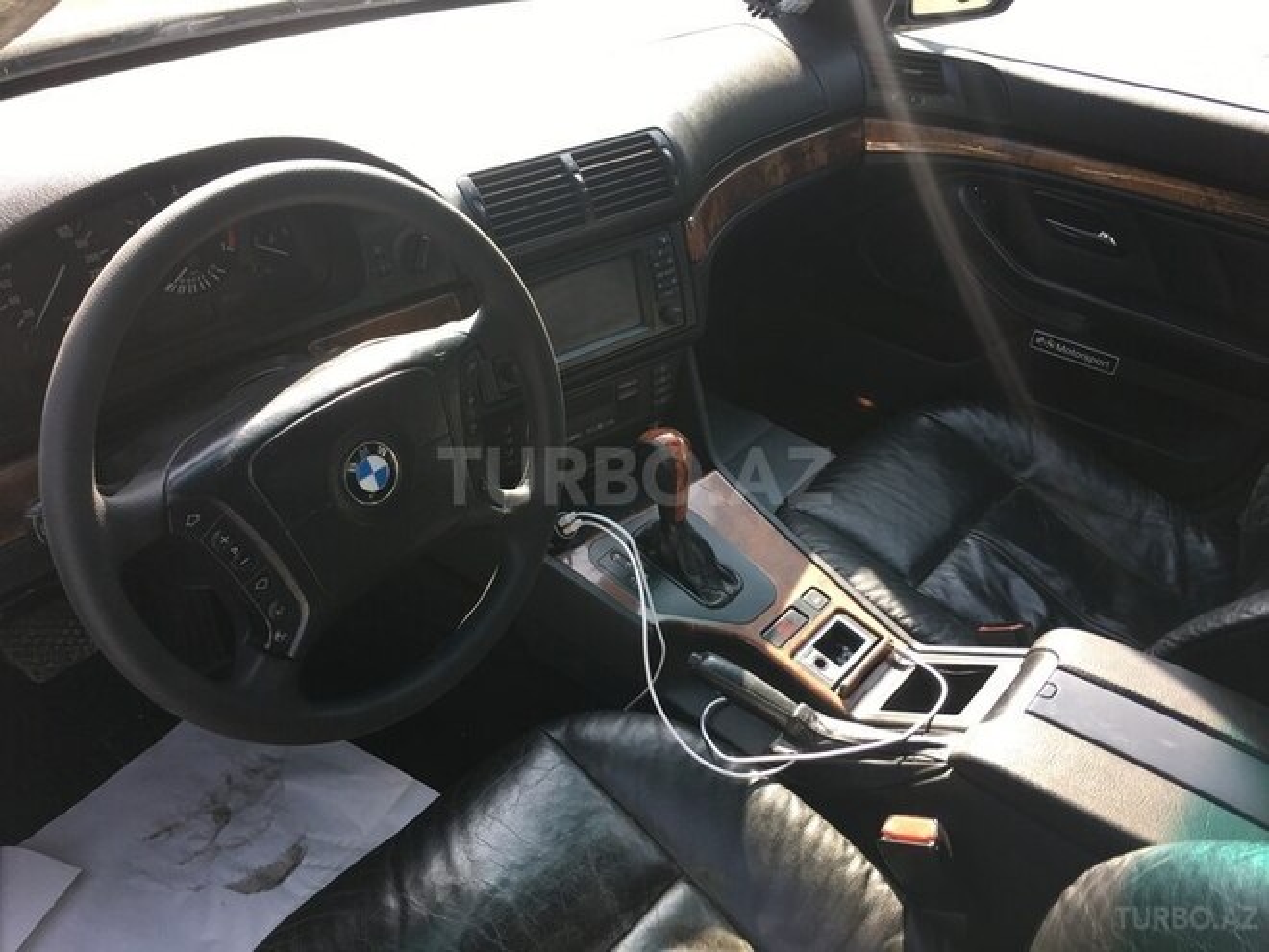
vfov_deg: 48.2
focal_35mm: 29
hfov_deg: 61.7
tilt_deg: -31.8
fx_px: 1063
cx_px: 634
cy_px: 476
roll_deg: -2.3
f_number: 2.2
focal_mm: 4.15
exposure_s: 1/107
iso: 25
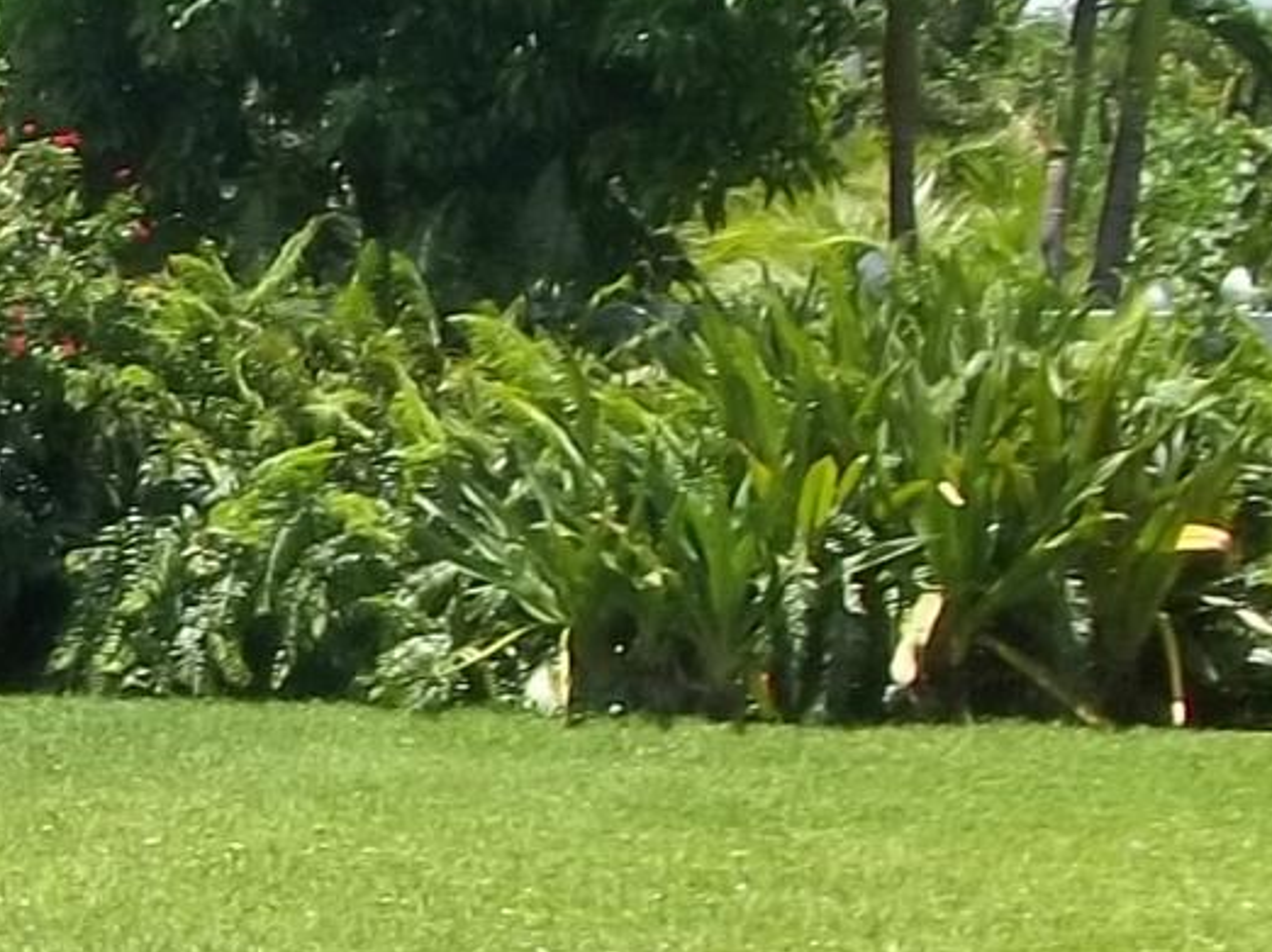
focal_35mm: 184
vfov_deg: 8.0
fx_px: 6758
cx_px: -1155
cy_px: 1191
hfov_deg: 10.1
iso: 64
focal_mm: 5.7
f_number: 8.8
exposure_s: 1/100
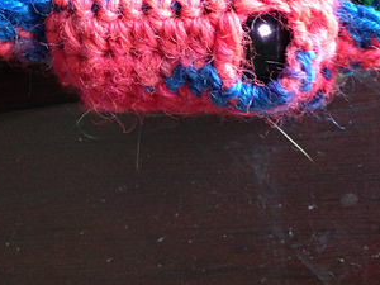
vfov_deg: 26.3
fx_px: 604
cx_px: 199
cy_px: 77
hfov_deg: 34.9
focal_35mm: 55
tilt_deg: -87.4
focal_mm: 4.12
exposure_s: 1/15
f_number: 2.4
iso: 500
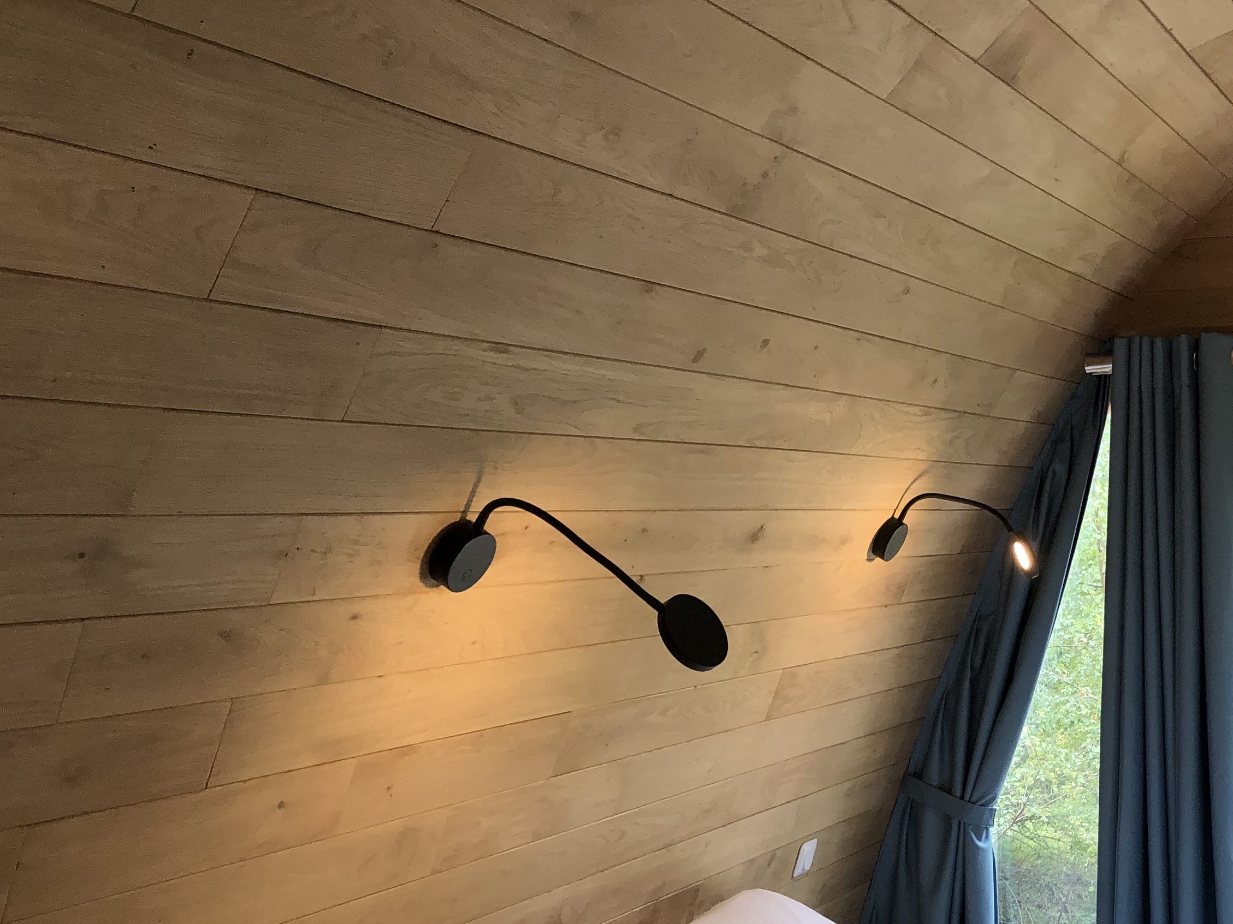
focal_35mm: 50
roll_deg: +2.1
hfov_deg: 36.5
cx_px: 1030
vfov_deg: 28.1
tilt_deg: -7.4
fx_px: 1781
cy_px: 812
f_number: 1.8
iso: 50
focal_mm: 4
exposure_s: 1/120
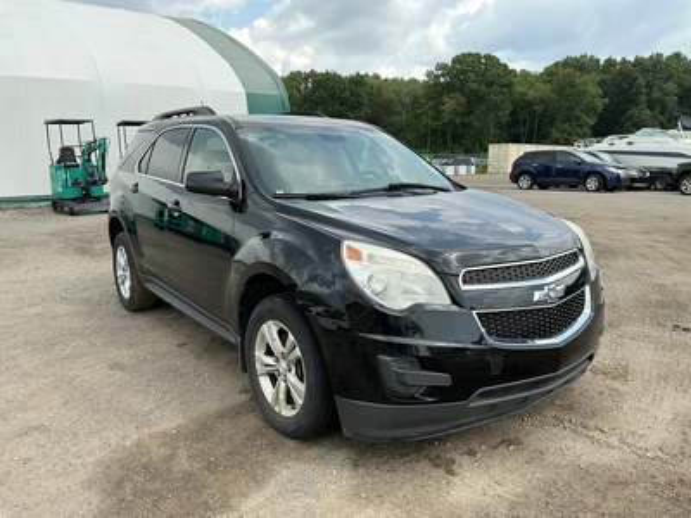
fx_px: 559
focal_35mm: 28
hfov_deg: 63.4
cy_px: 259
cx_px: 346
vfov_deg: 49.7
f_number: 1.8
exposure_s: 1/912
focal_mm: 3
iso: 25
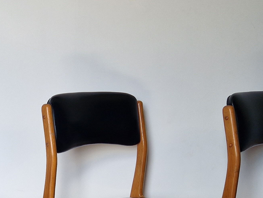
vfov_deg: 20.3
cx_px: 36
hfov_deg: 27.0
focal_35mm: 70
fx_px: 532
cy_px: 200
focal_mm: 5.4
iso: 50
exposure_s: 1/180
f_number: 1.8
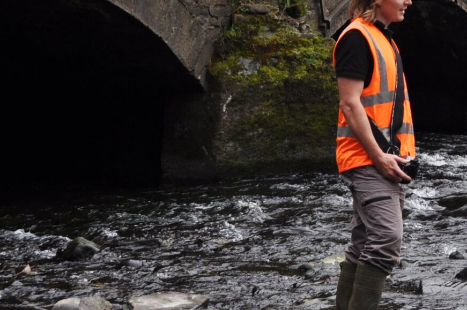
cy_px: 62
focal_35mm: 141
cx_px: 544
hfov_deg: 14.2
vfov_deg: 9.7
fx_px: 1827
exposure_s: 1/160
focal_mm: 32
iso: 200
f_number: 6.3
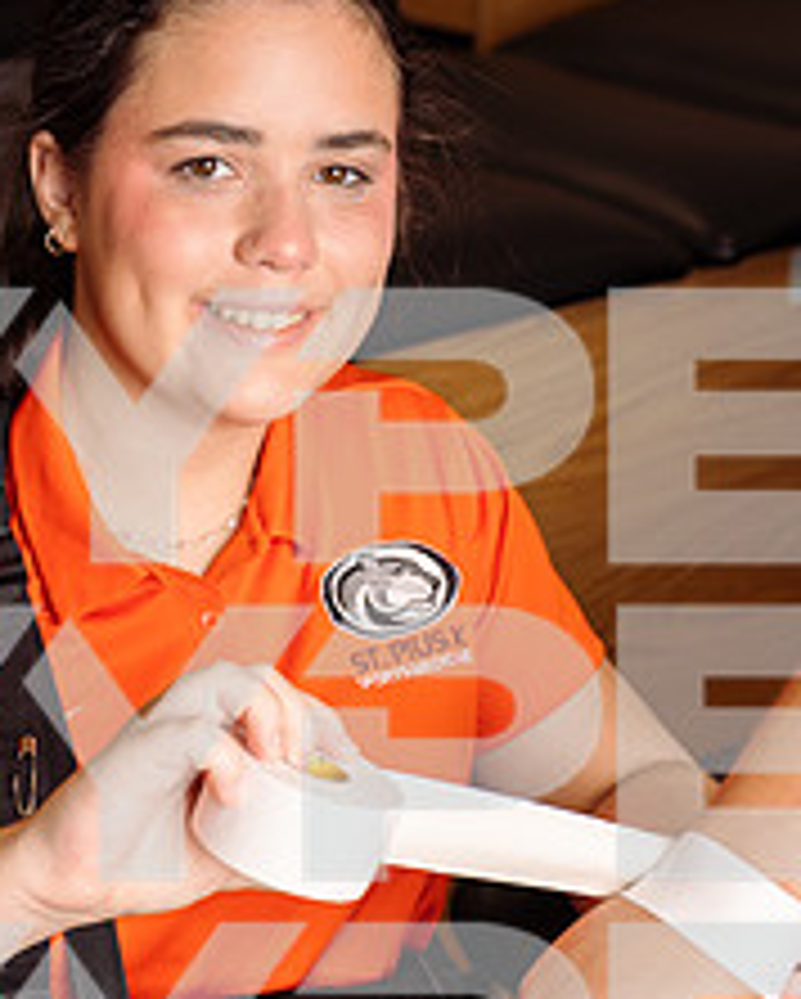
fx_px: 2811
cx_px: 252
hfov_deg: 16.2
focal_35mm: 95
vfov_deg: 20.0
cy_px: 747
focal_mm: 50
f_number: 4.5
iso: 125
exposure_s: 1/250
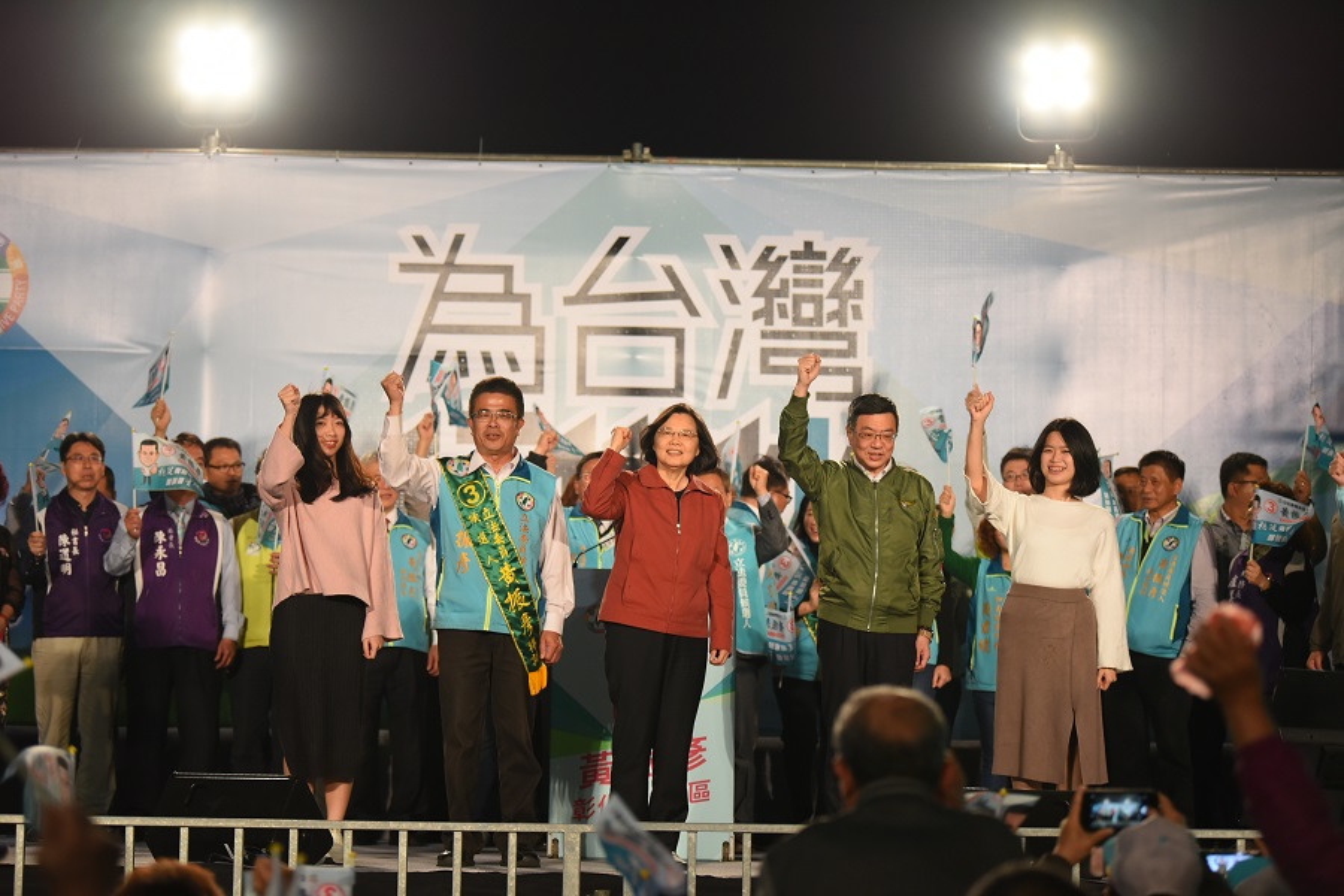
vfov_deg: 14.0
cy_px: 448
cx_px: 672
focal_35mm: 98
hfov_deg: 20.8
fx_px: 3658
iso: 1600
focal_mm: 98
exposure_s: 1/320
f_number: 2.8
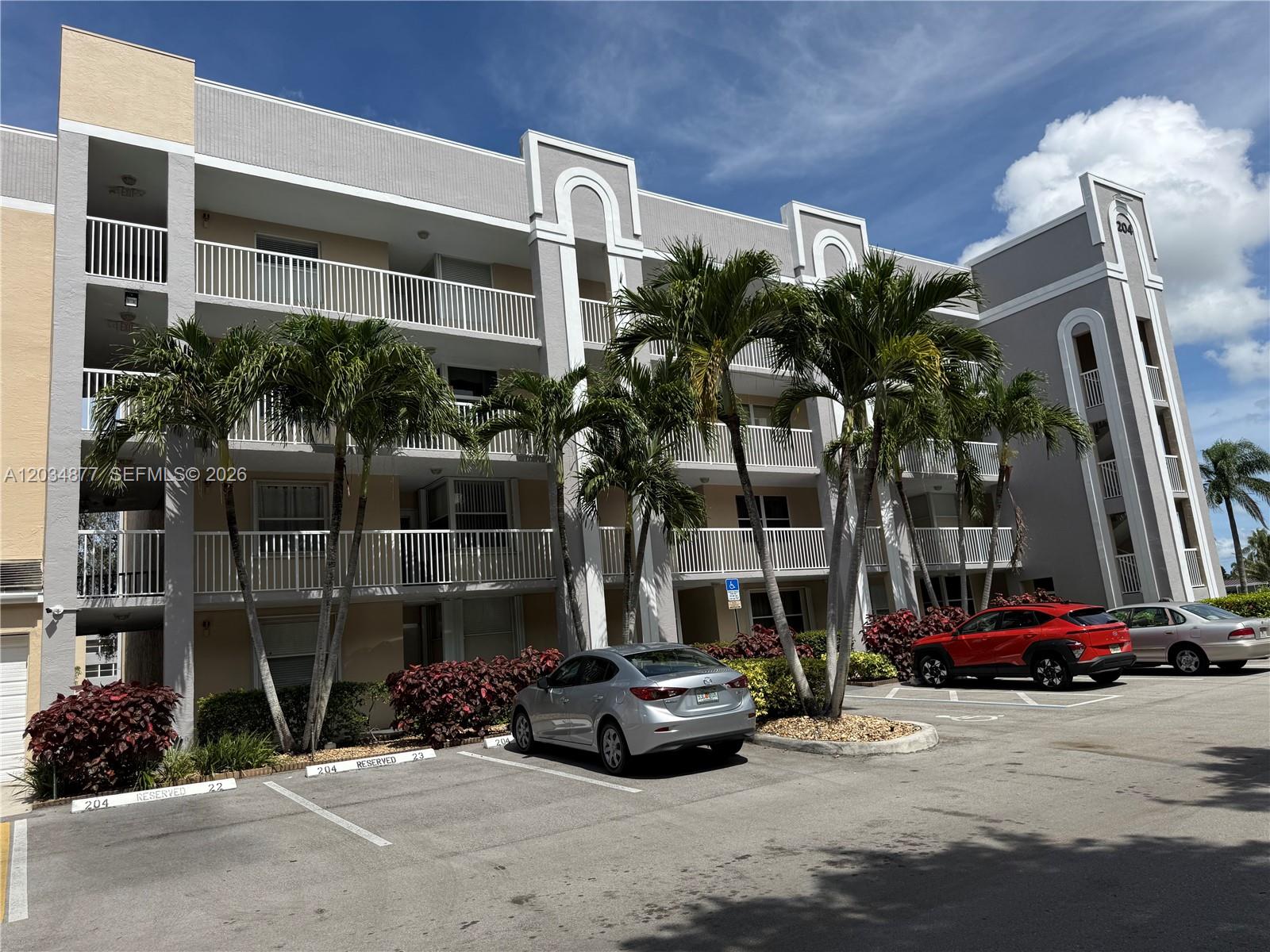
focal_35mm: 24
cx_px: 635
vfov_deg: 56.8
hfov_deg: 71.6
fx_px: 881
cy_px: 476
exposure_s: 1/6173
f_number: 1.78
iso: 80
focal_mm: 6.76
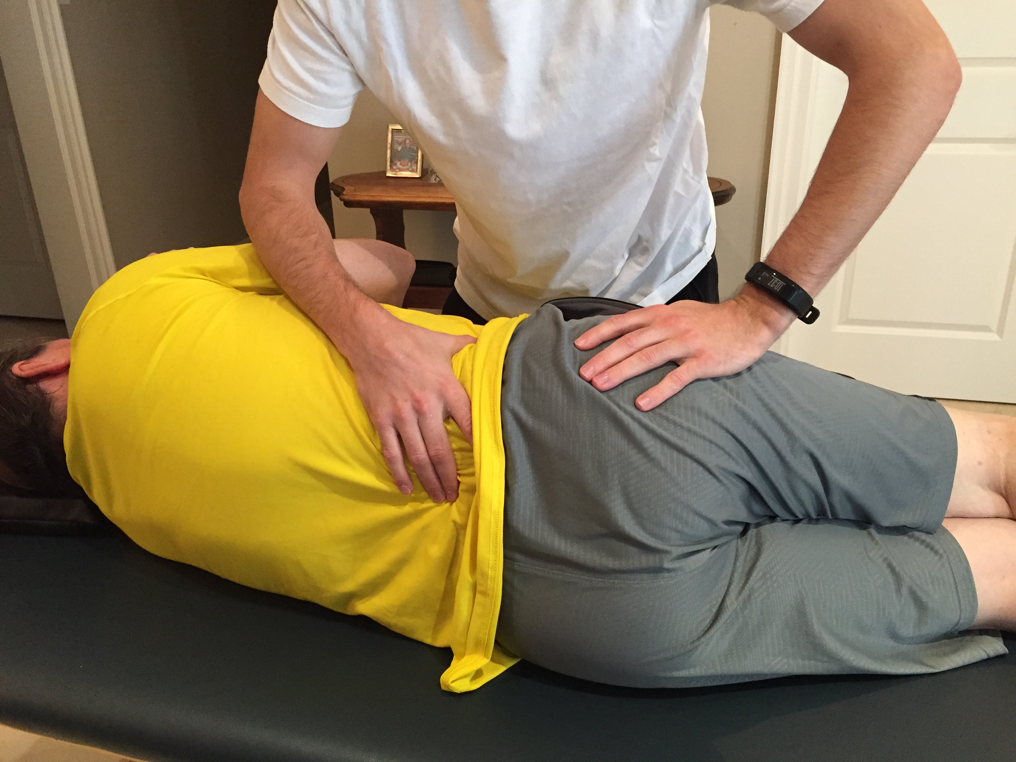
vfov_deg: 48.2
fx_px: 851
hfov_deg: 61.7
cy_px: 381
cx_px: 508
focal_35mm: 29
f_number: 2.2
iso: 250
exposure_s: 1/30
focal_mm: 4.15
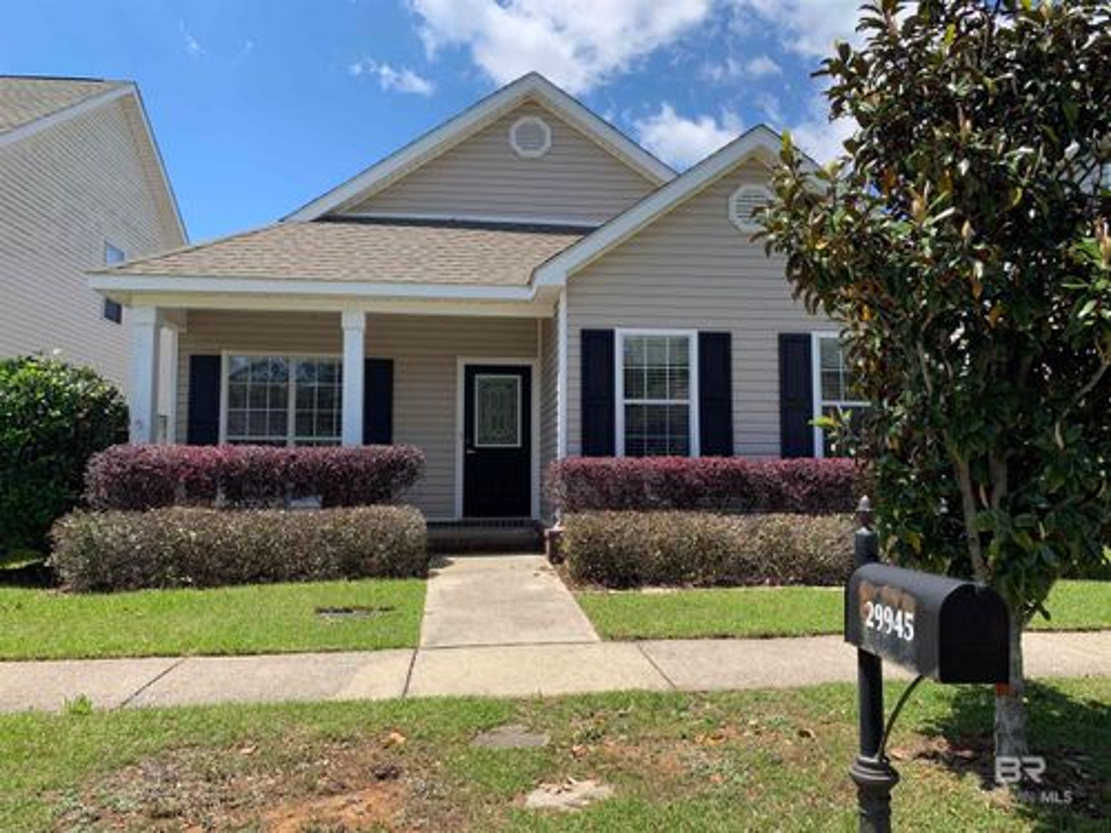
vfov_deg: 53.1
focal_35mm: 26
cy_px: 416
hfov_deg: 67.3
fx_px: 834
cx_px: 556
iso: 25
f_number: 1.8
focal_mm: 4.25
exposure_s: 1/1350
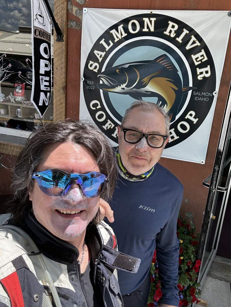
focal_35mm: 30
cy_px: 154
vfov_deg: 60.0
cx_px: 116
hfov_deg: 46.8
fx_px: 267
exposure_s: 1/552
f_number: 1.9
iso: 25
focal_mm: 2.69
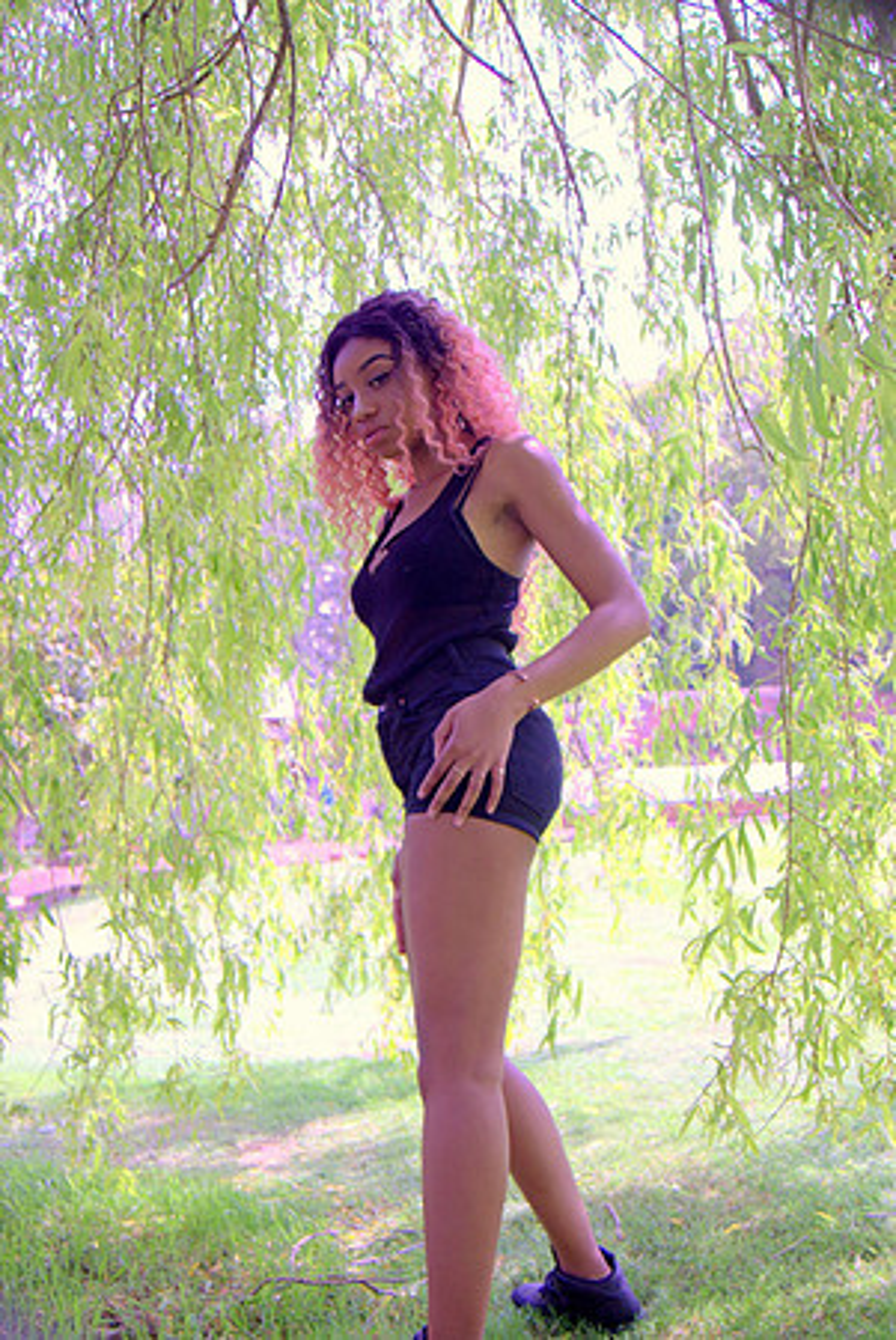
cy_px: 670
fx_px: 1341
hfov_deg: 37.0
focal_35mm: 36
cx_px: 448
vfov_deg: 53.1
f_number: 4.5
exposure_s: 1/160
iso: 100
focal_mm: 24
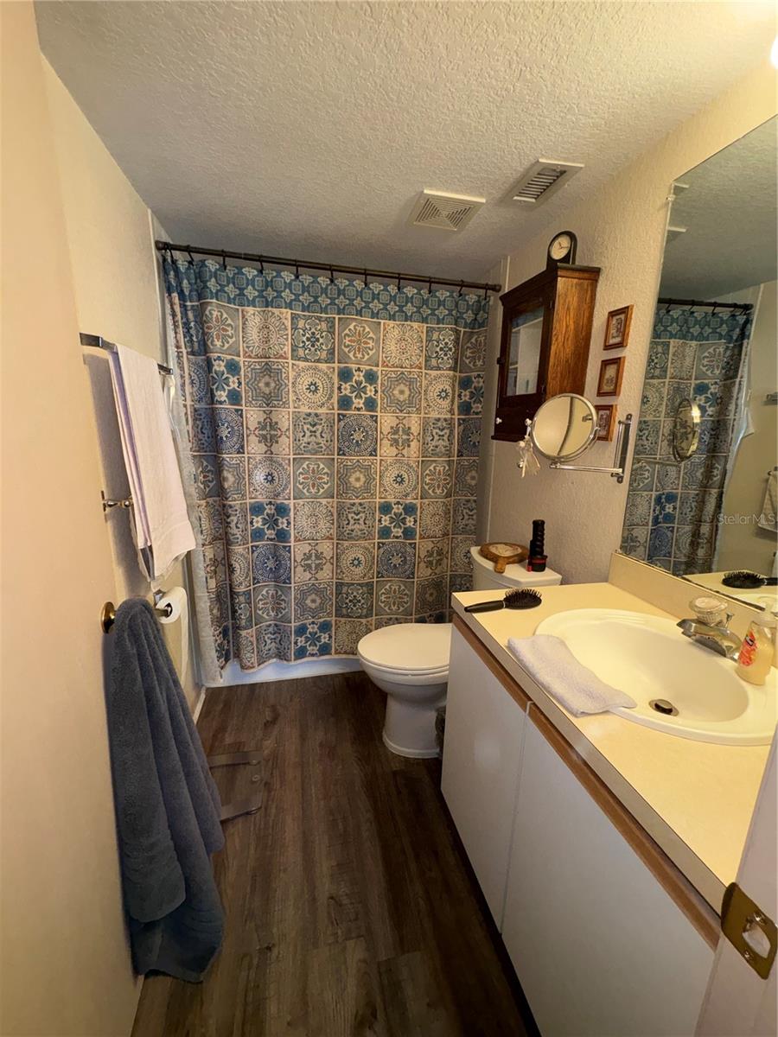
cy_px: 518
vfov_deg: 102.1
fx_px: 420
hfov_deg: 85.7
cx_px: 389
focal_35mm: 14
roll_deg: -1.6
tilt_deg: -12.8
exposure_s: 1/60
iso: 64
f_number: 2.2
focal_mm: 2.22
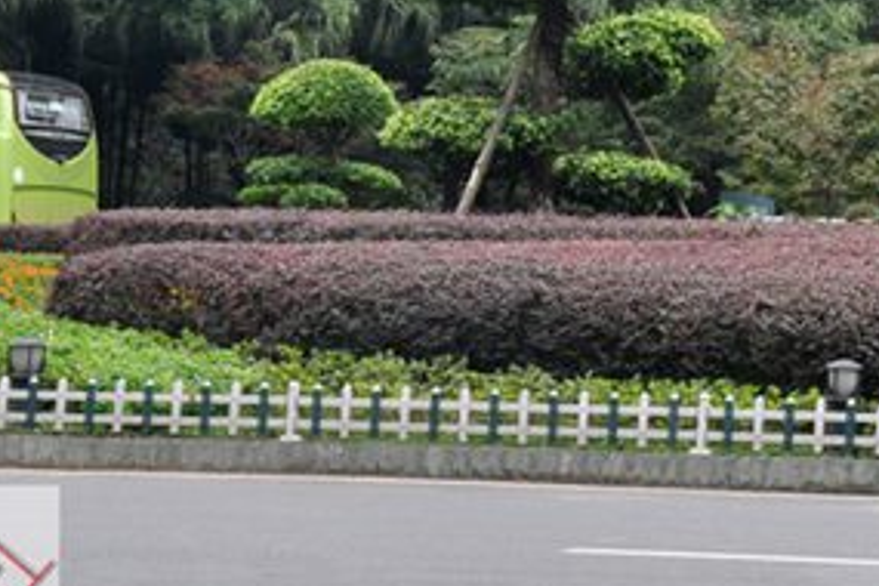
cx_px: 1317
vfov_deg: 7.4
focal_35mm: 183
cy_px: -293
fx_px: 4468
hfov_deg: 10.8
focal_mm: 34
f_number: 8
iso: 200
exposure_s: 1/100
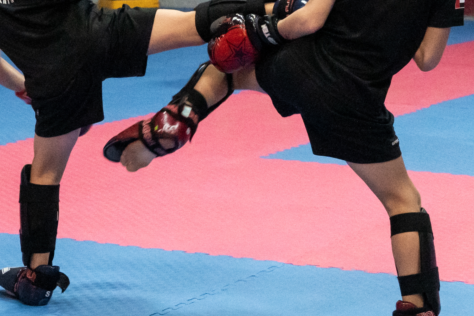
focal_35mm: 171
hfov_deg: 12.0
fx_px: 2251
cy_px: 52
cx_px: 225
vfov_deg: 8.0
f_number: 4
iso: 5000
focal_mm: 40.4
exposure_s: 1/400
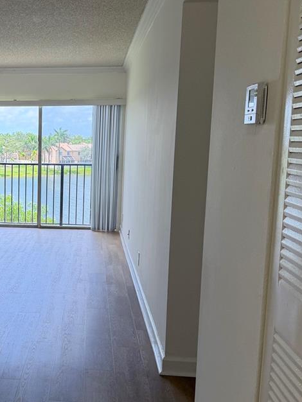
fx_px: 535
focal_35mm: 46
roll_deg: -0.6
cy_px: 227
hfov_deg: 30.0
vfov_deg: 41.1
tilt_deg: -10.0
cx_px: 22
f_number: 1.78
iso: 80
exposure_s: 1/256
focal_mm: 6.76
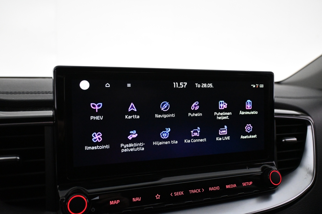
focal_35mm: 30
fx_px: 268
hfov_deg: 61.9
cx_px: 161
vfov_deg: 43.6
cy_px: 107
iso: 4000
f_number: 3.8
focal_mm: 20
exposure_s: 1/160
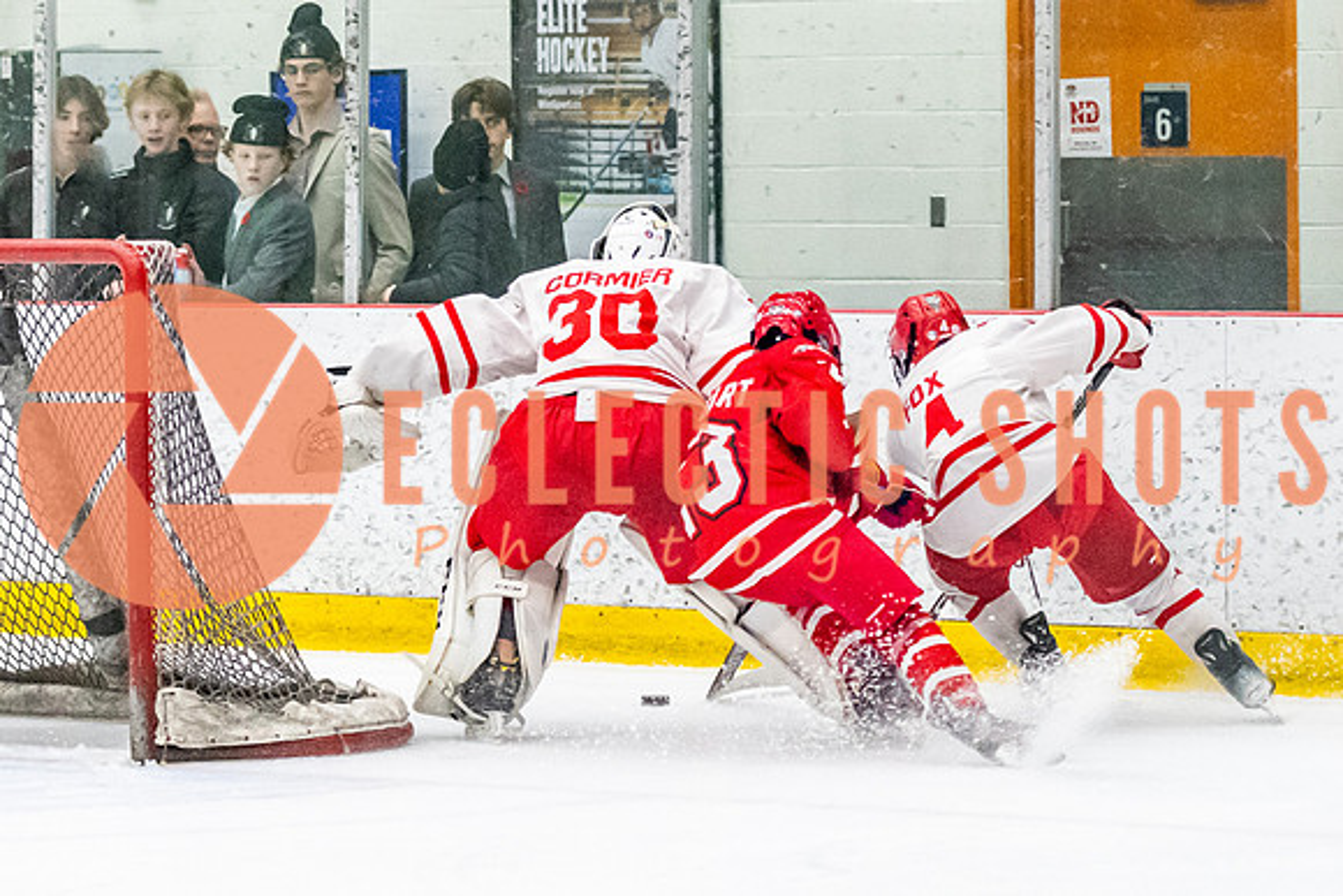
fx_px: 7659
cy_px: 393
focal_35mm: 205
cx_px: 671
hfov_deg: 10.0
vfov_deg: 6.7
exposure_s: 1/800
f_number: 2.8
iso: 4000
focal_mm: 80
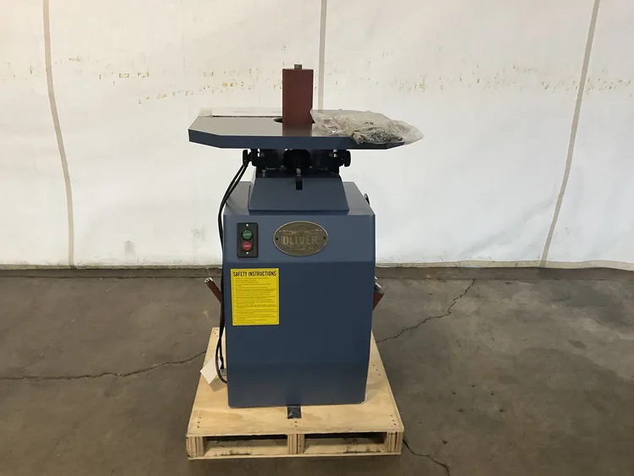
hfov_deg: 61.6
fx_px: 531
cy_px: 238
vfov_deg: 48.3
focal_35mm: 29
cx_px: 317
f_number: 1.8
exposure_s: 1/60
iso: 200
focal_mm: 3
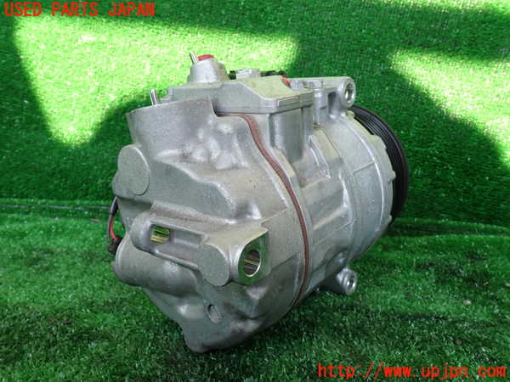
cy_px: 191
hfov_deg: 60.0
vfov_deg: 46.8
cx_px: 255
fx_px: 442
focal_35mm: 30
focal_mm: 5.4
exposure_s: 1/60
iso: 100
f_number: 3.2
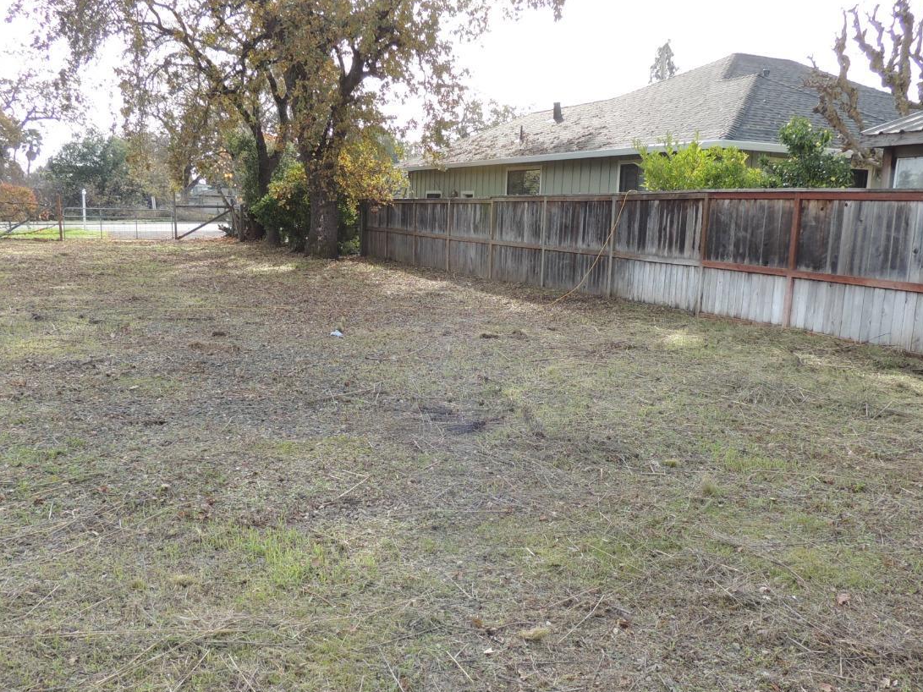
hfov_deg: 55.4
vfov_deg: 42.8
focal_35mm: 33
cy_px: 392
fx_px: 880
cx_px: 470
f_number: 3
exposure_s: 1/320
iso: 100
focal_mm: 4.3
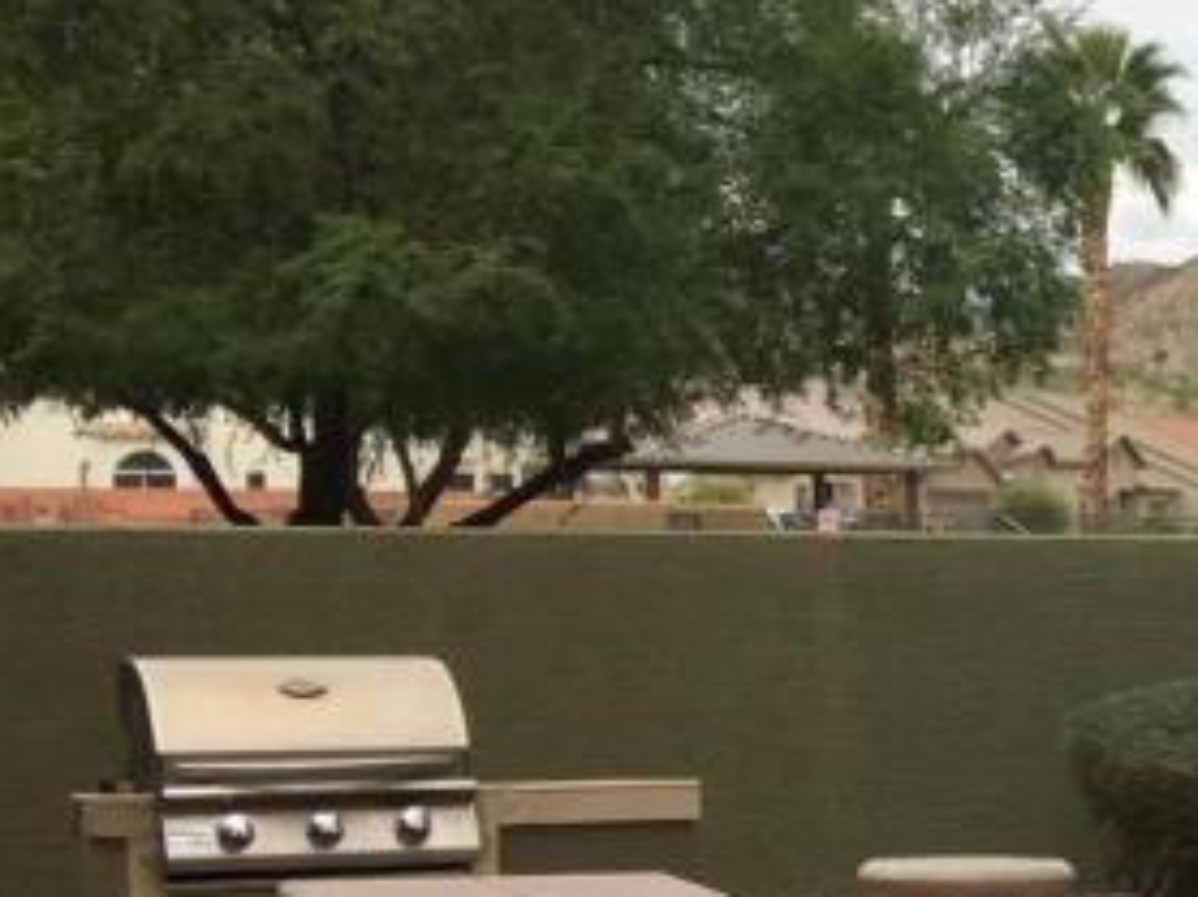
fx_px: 3700
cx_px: 2030
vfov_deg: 13.7
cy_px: 716
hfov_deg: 16.1
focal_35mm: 107
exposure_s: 1/506
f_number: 2.2
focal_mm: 4.15
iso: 25
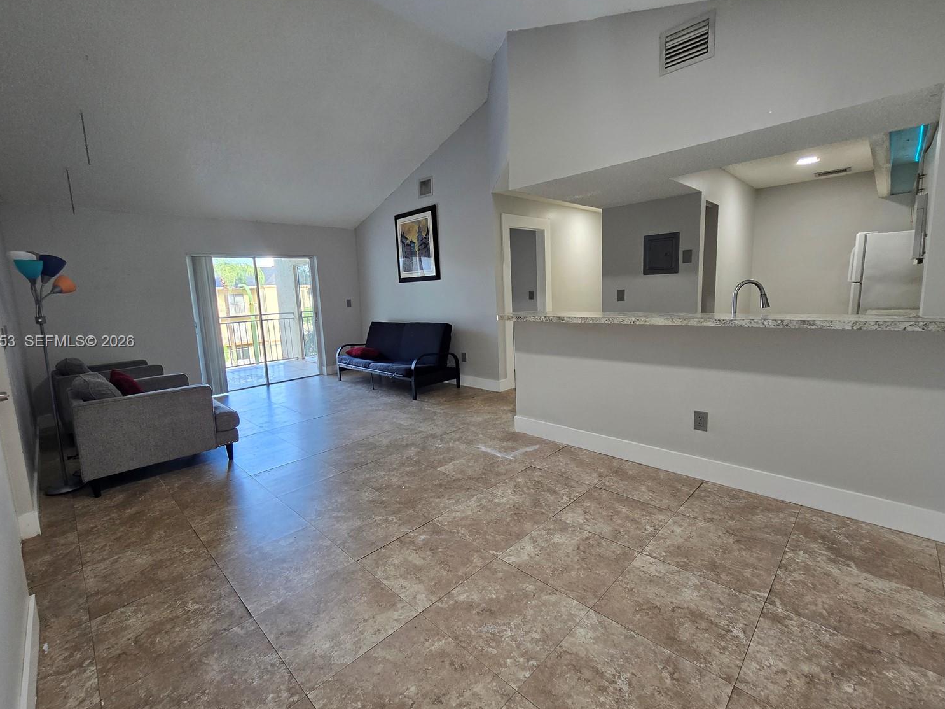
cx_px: 445
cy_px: 342
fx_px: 382
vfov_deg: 85.6
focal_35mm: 14
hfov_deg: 102.0
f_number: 2.2
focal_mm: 2.2
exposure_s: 1/60
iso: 160
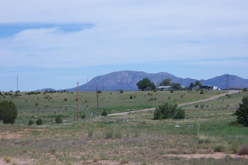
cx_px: 123
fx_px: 723
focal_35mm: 105
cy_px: 90
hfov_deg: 19.5
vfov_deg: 13.0
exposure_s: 1/750
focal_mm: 16.6
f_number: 4.9
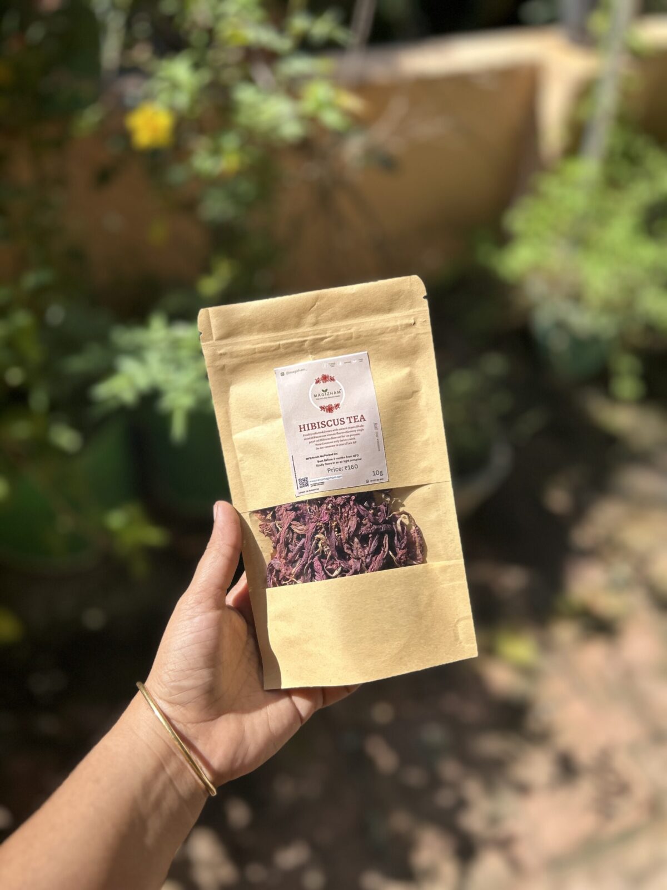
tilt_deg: -46.8
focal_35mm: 26
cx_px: 334
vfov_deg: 67.3
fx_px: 668
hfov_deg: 53.1
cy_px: 445
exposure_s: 1/2841
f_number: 1.5
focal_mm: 5.7
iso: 50
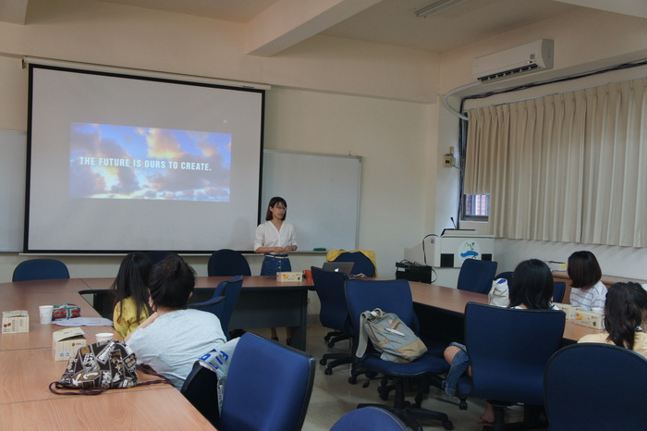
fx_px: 674
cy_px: 216
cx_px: 324
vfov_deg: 35.5
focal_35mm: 38
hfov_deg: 51.3
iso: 800
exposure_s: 1/40
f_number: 4
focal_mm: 25
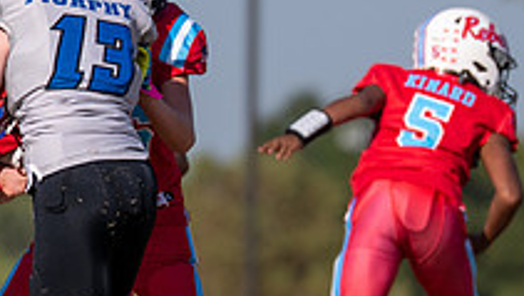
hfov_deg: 2.3
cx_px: -147
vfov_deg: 1.3
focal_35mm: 949
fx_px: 13194
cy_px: 83
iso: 100
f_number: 3.2
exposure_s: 1/3200
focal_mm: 200
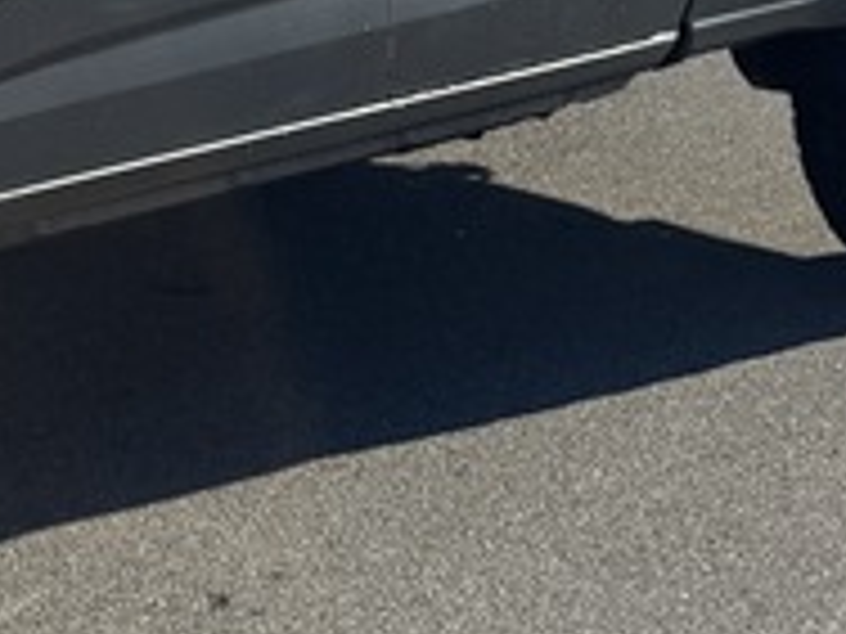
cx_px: -522
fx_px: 3202
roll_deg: -1.7
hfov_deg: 13.9
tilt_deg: -0.7
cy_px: -517
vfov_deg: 10.6
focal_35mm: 131
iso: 80
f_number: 1.78
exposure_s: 1/5348
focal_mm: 6.76
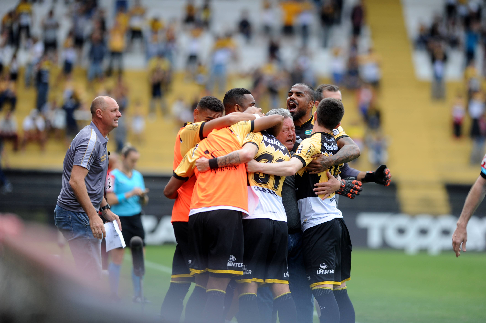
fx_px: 4047
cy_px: 162
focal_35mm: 300
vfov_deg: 4.6
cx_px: 243
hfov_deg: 6.9
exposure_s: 1/2000
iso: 400
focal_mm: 300
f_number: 2.8
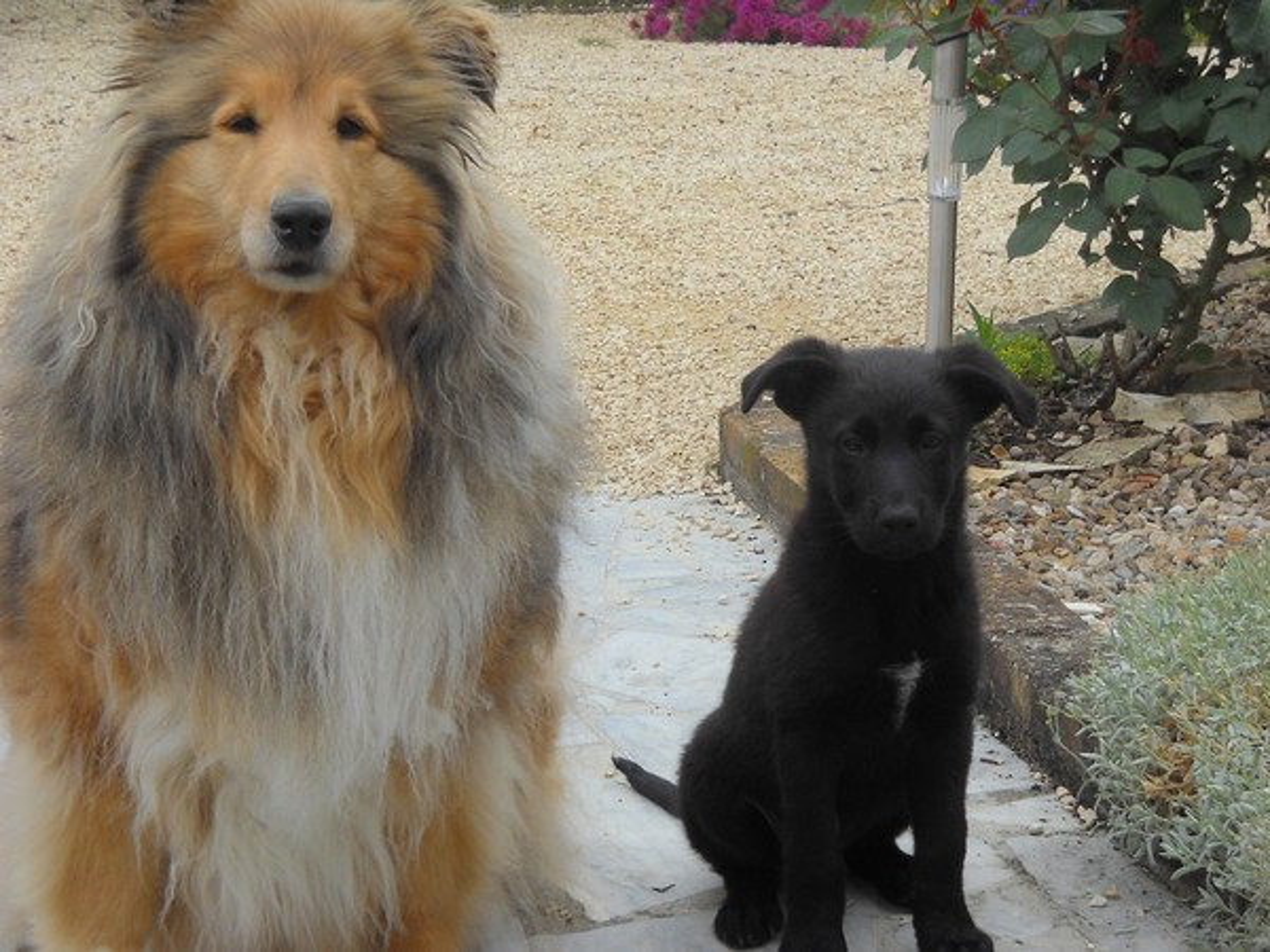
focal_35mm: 77
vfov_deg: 19.1
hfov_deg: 25.3
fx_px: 2825
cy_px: 476
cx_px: 635
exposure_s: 1/337
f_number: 4.4
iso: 64
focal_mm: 12.71
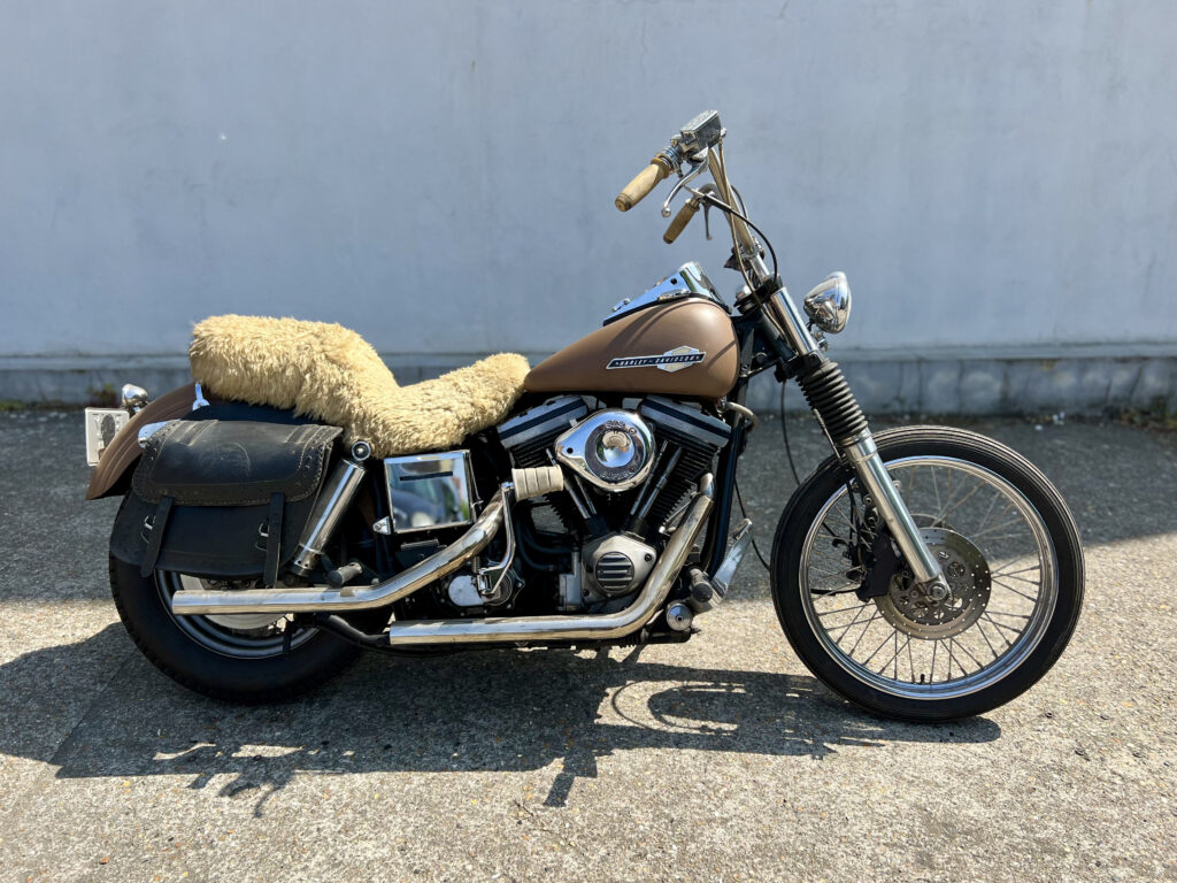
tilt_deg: -18.8
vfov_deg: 53.1
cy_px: 442
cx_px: 588
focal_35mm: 26
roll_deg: +1.1
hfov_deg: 67.3
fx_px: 884
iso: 50
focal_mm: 5.7
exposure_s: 1/1972
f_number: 1.5
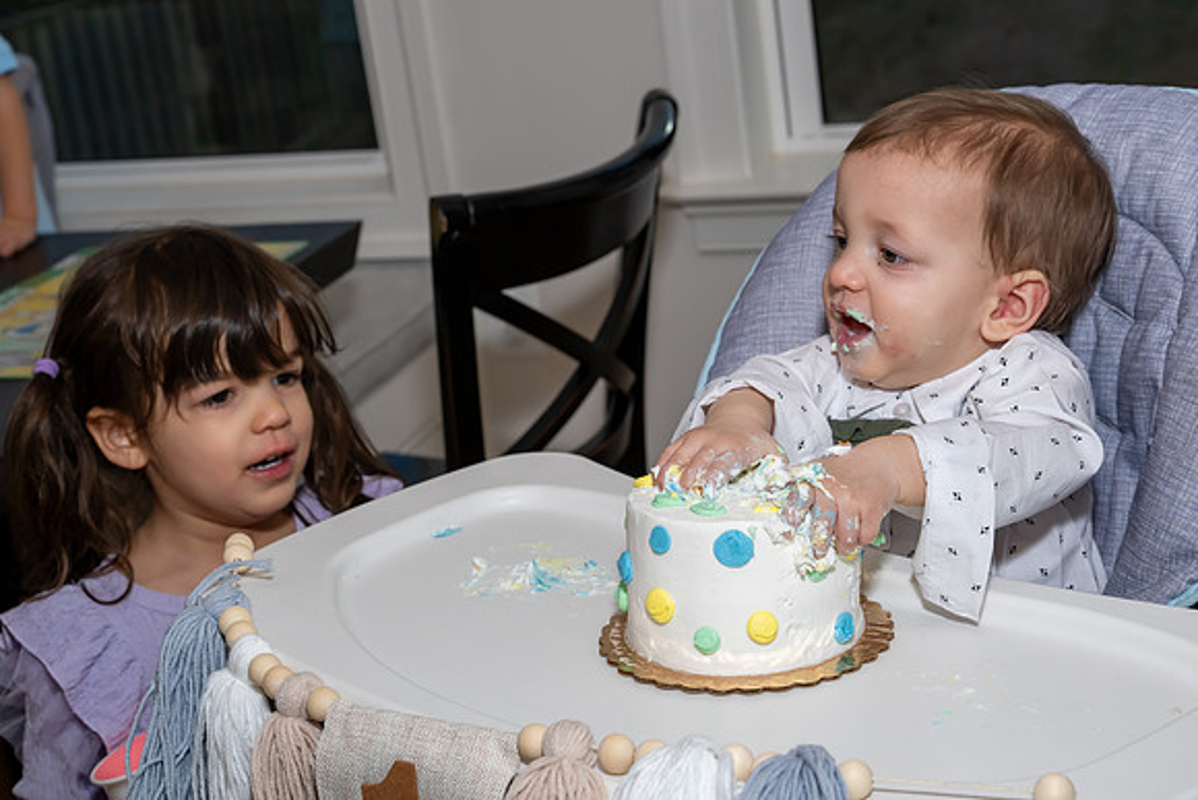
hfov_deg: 33.1
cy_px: 364
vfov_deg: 22.4
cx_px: 682
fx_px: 2014
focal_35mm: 61
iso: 640
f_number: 8
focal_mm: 52
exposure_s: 1/250
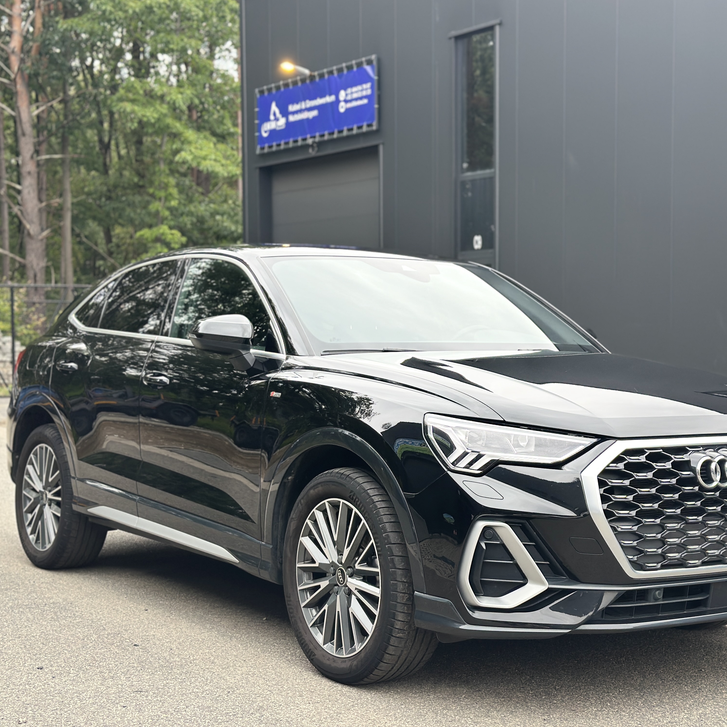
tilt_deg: -0.9
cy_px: 361
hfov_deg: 30.0
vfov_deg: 30.0
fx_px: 1354
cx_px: 405
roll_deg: -0.2
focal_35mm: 57
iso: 80
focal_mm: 6.86
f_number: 1.78
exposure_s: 1/299
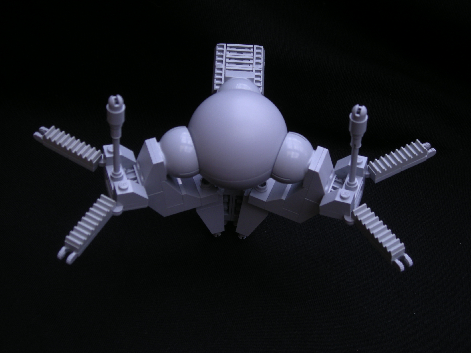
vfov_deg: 29.7
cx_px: 236
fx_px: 667
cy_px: 176
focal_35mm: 49
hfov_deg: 38.9
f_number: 3.2
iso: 64
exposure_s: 1/16.5
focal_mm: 7.9
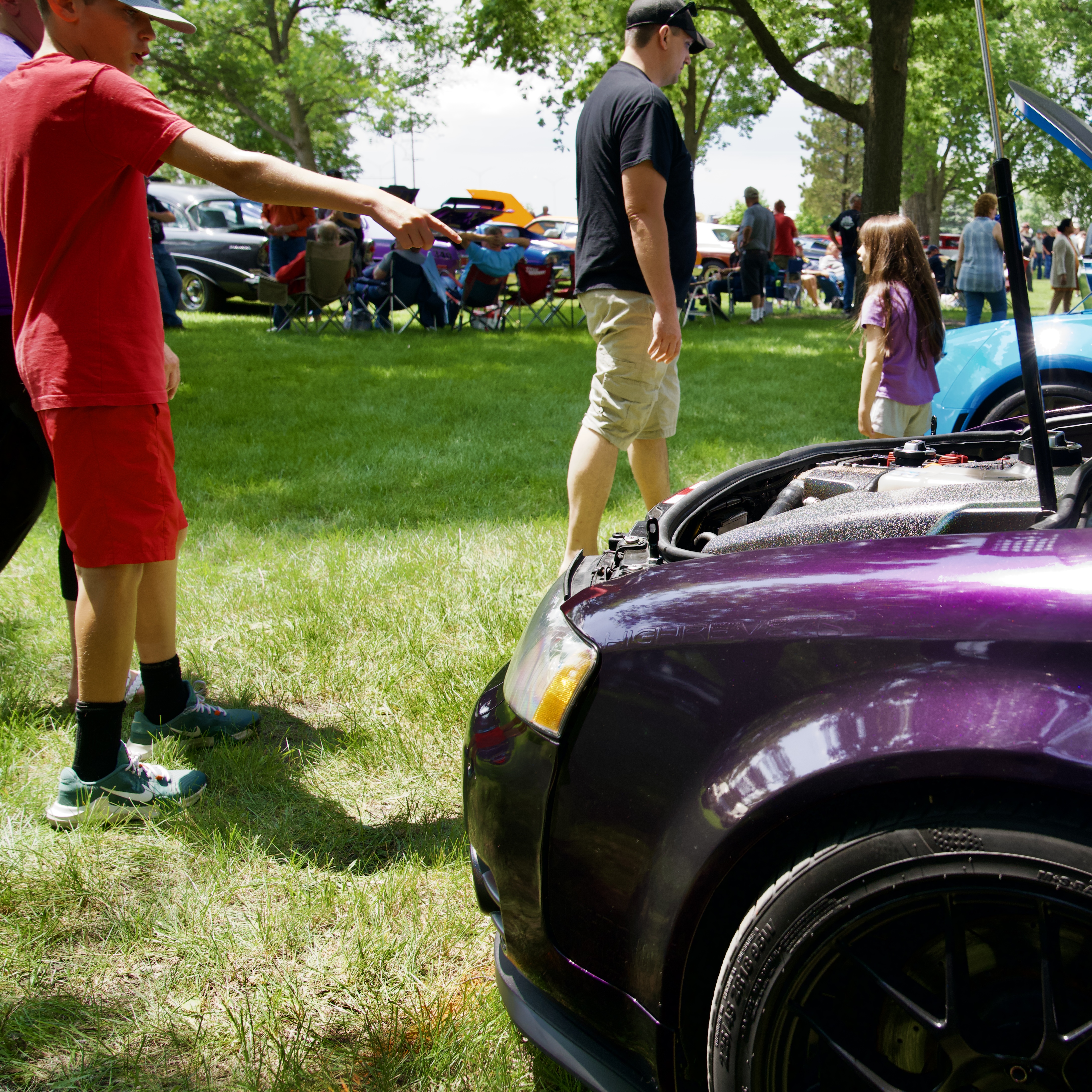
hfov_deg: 43.2
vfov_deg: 44.9
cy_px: 540
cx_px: 847
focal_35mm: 37
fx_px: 1321
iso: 800
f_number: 5
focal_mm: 24
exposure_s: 1/200
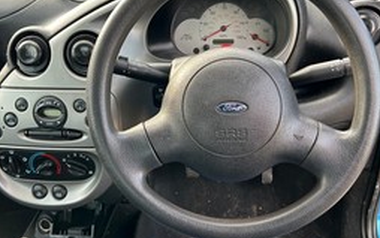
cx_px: 178
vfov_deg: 33.6
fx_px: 394
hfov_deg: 51.5
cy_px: 120
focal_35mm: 38
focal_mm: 5.7
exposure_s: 1/121
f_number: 1.5
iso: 80
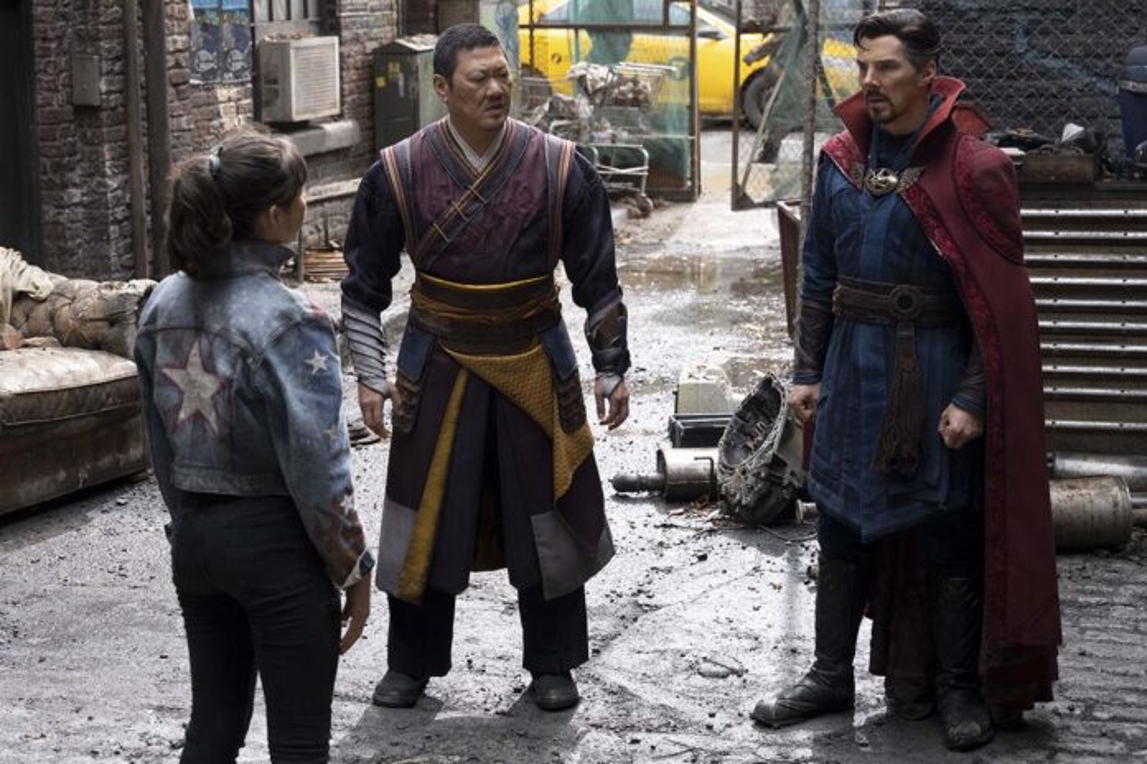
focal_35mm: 70
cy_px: 382
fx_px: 2230
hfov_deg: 28.8
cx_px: 574
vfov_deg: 19.5
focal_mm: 70
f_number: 5.6
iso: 800
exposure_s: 1/200
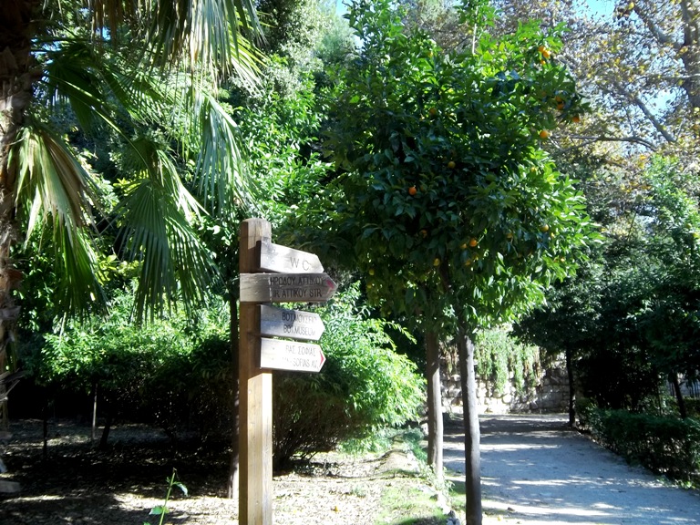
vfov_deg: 40.7
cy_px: 262
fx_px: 708
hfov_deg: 52.6
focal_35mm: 35
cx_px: 350
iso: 64
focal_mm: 6.17
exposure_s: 1/100
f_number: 3.86
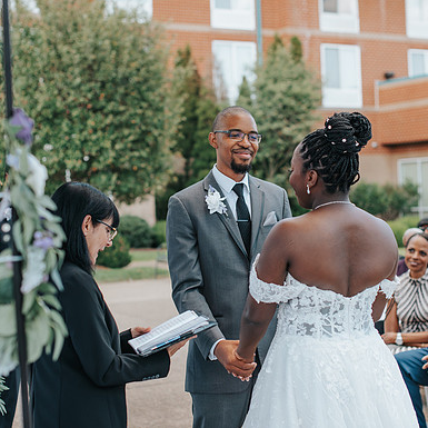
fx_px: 979
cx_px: 224
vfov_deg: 24.6
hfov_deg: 24.7
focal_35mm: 70
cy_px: 195
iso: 200
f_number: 2.5
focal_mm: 50
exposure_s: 1/500
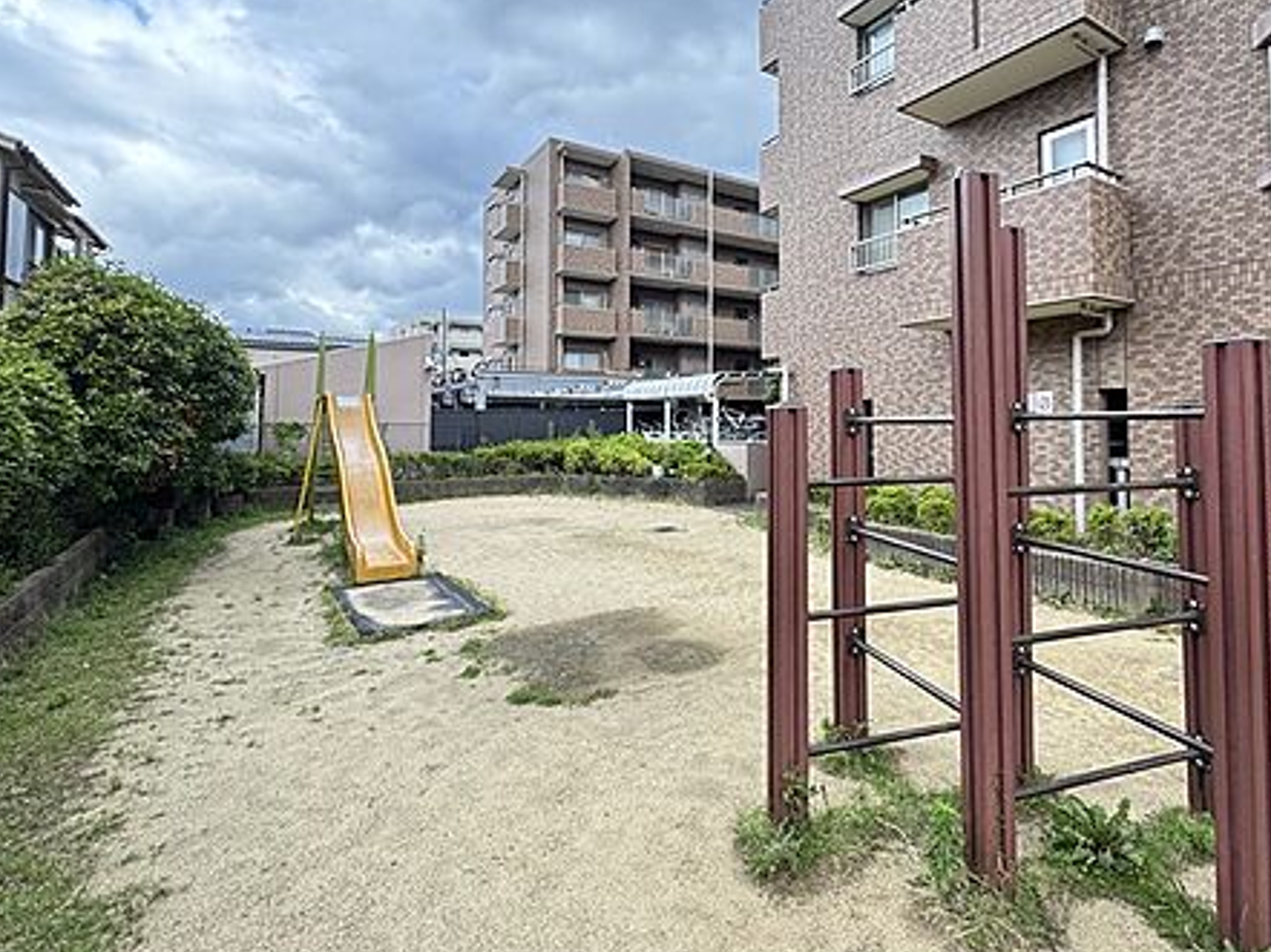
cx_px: 771
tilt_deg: +3.6
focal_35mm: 19
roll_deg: +0.7
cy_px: 395
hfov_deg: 83.5
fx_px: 697
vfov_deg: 68.1
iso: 40
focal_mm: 2.22
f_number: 2.2
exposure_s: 1/146
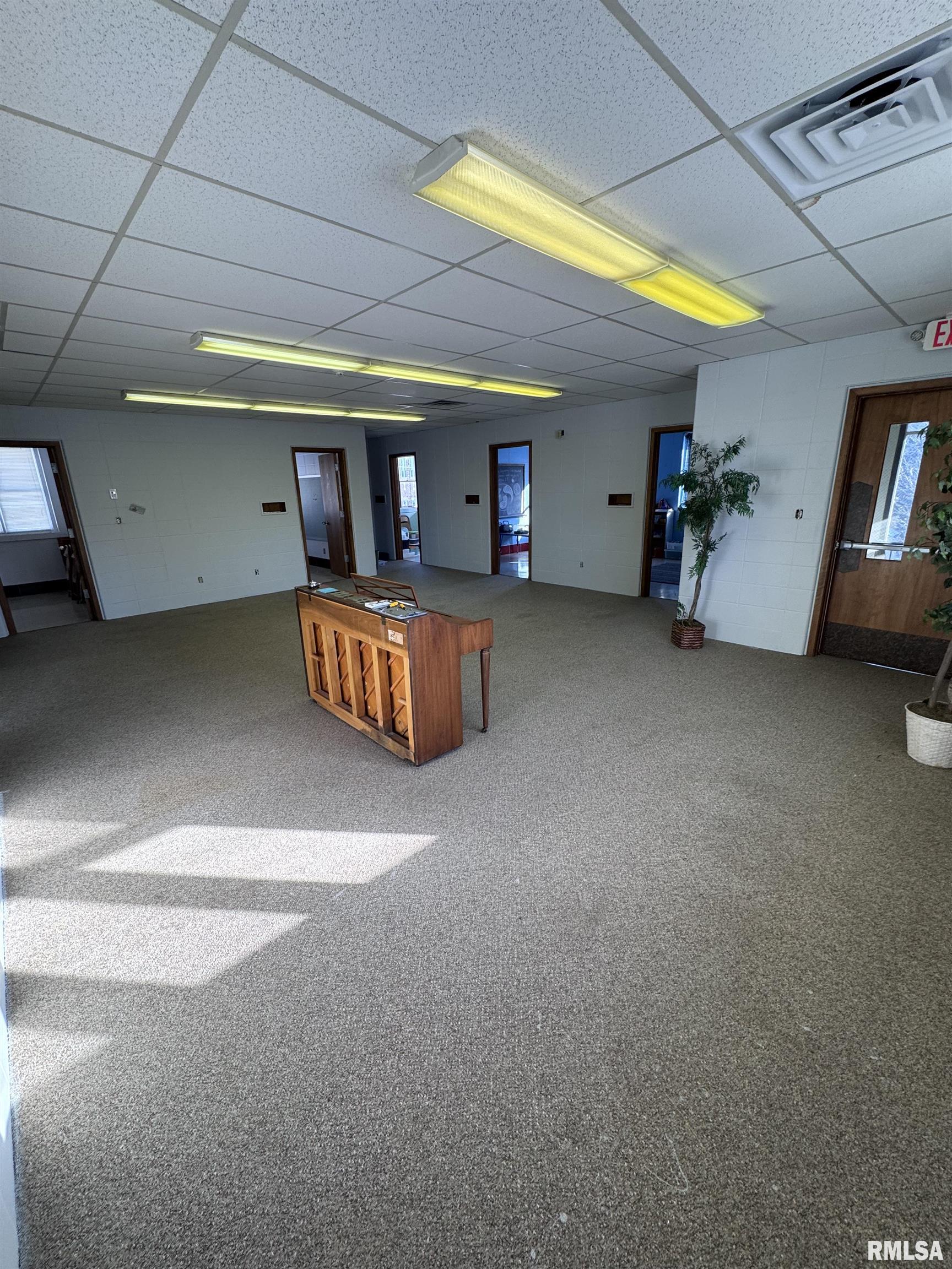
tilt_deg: -16.7
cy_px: 634
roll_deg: +1.9
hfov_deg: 85.7
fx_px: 513
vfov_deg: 102.1
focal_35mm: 14
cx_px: 476
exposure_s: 1/120
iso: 100
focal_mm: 2.22
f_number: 2.2
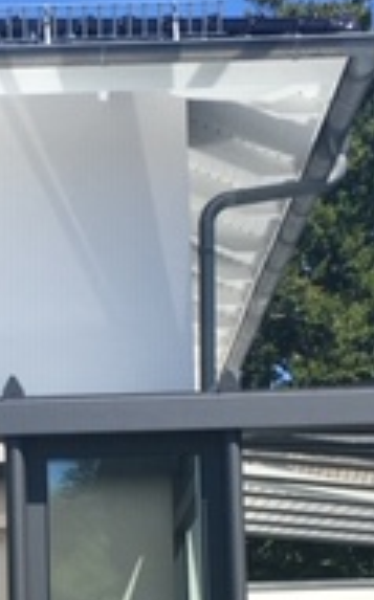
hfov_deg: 12.6
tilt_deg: +4.7
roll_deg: +2.8
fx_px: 1684
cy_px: 518
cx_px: 75
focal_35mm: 103
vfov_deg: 19.9
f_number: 2.2
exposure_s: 1/905
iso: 25
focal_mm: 4.15
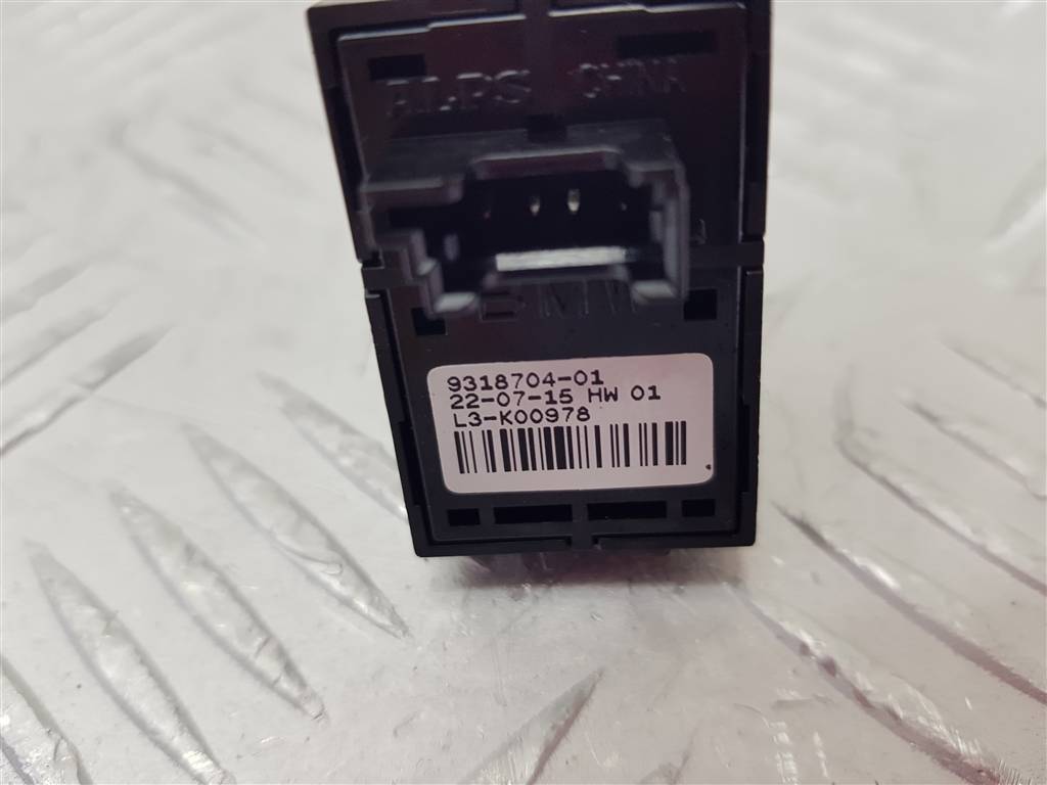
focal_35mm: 26
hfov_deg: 67.3
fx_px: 786
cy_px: 392
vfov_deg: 53.1
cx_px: 524
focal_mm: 4.2
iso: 80
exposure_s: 1/100
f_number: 1.7
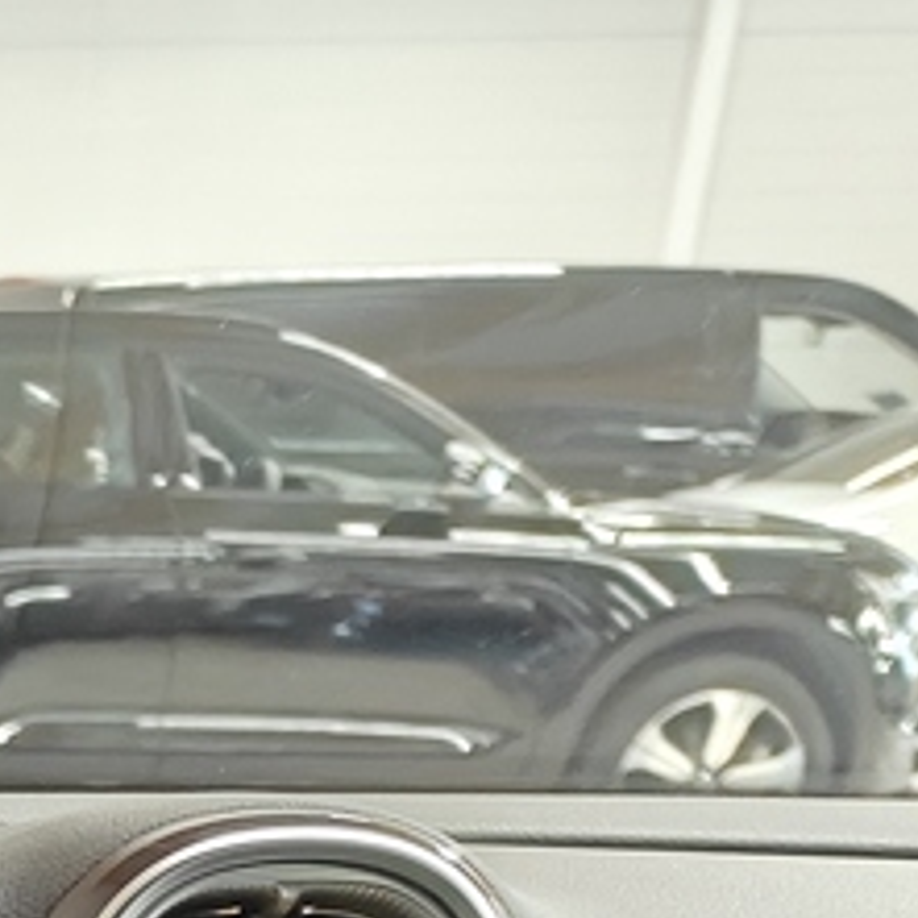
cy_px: 2206
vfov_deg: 10.8
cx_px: -1782
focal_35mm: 138
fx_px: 4140
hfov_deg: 9.8
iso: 160
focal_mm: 5.59
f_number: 1.8
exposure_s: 1/50
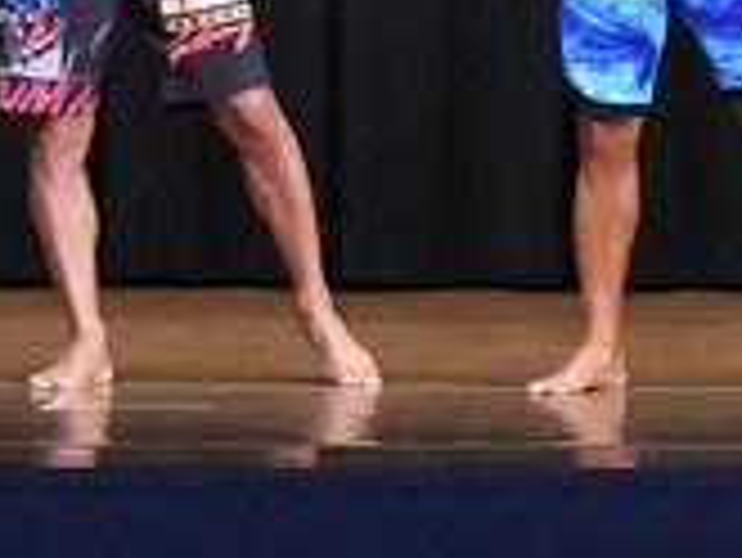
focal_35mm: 473
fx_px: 10146
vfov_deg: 3.1
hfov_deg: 4.2
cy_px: 171
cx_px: 1225
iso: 8000
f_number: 5.6
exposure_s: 1/400
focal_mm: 70
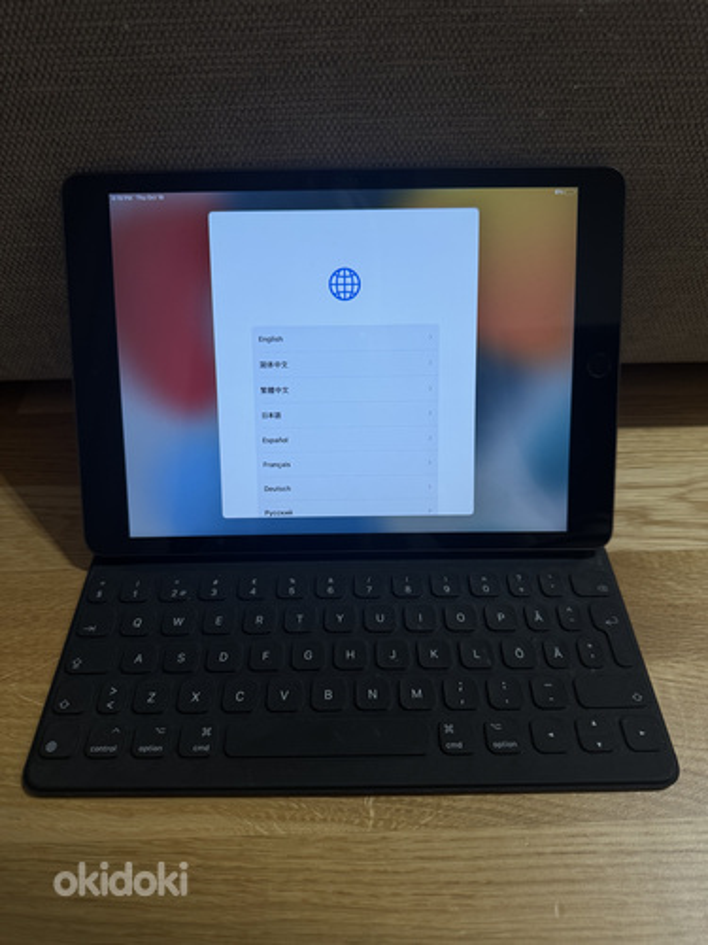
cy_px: 472
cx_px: 354
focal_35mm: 24
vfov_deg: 71.6
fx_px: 654
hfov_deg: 56.8
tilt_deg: -43.4
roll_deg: +0.8
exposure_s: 1/71
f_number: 1.78
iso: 125
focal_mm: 6.76
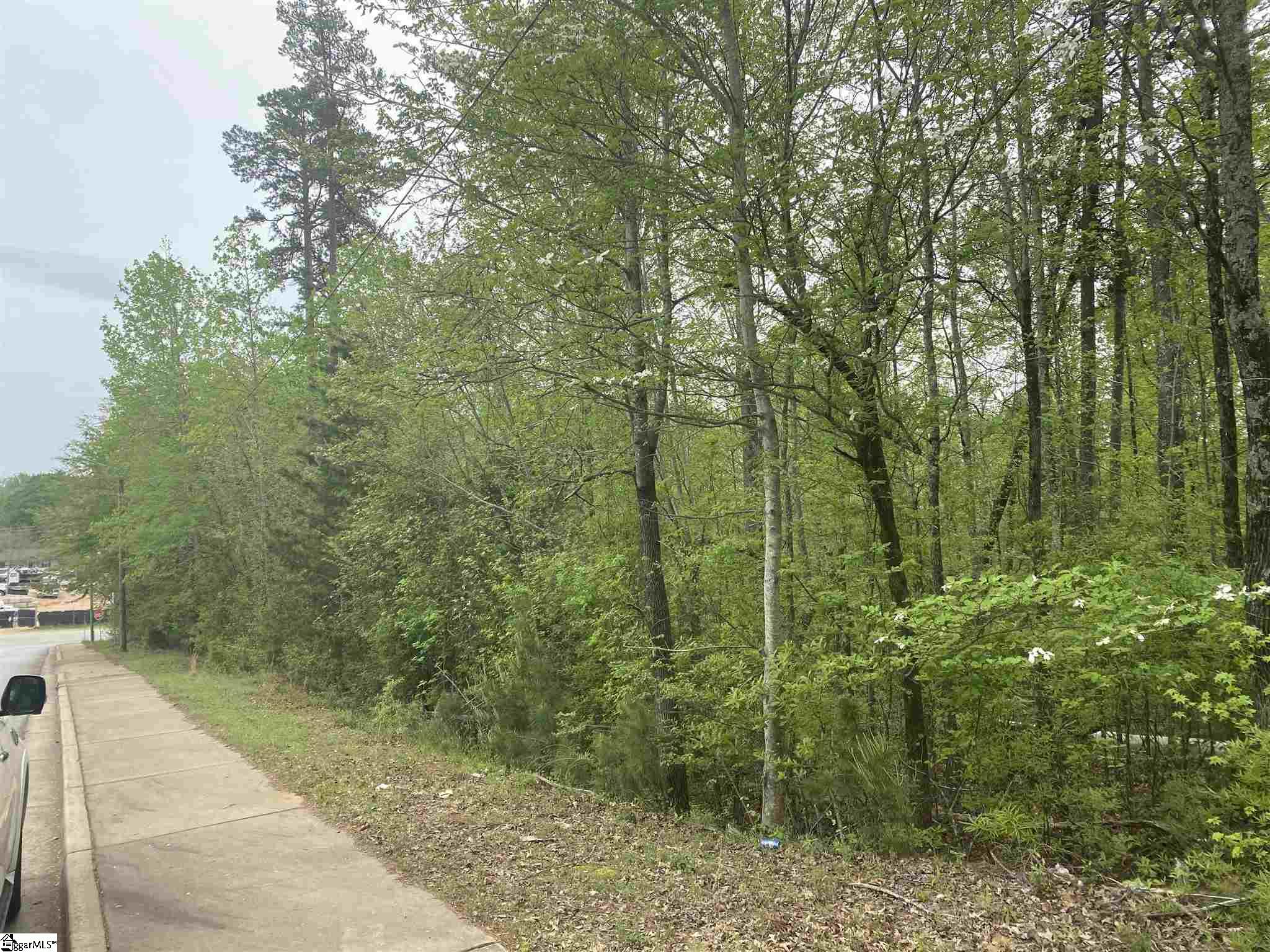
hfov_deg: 67.3
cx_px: 635
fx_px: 954
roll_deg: +1.6
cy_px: 476
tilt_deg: +3.2
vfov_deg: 53.1
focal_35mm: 26
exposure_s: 1/898
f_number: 1.8
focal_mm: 4.25
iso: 32
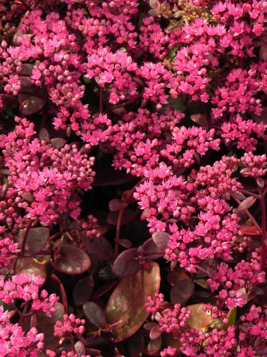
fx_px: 1080
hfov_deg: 14.1
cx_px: 134
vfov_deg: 18.7
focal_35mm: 105
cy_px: 178
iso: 160
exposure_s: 1/320
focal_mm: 18.8
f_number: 5
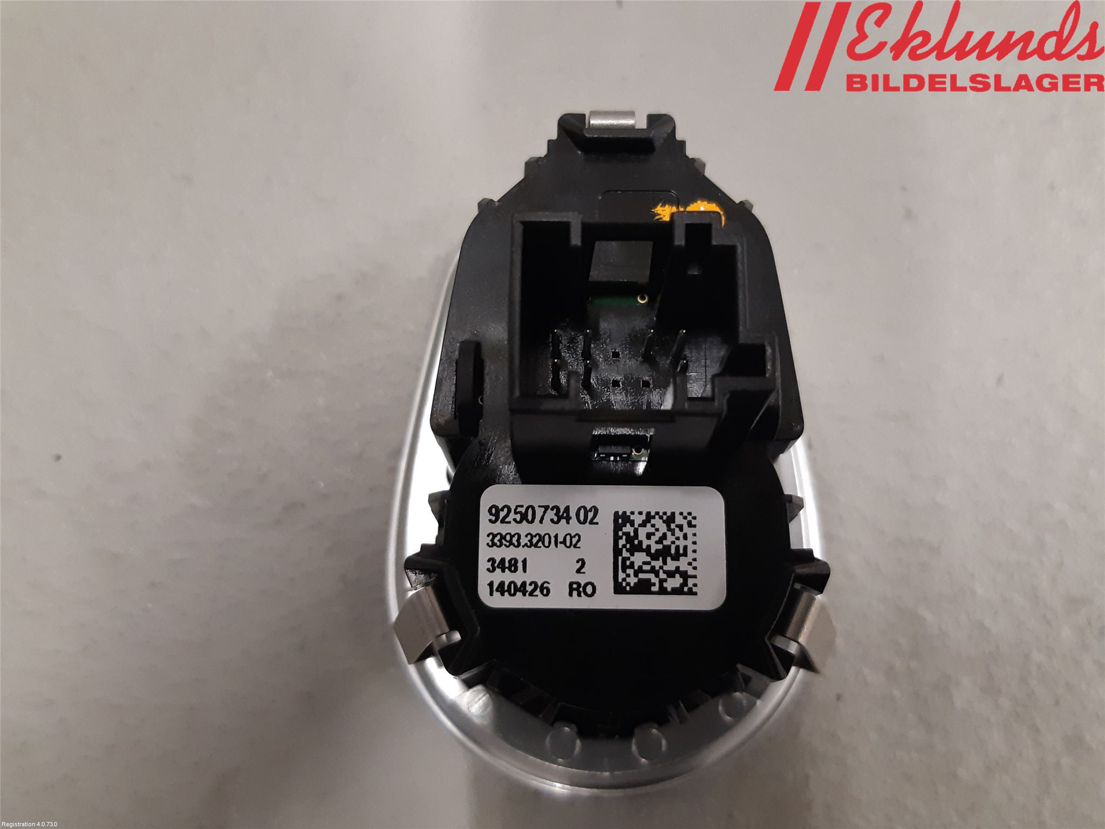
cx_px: 552
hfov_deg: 67.3
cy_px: 414
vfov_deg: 53.1
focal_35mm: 26
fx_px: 830
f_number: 1.7
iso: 250
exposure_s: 1/33
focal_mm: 3.93
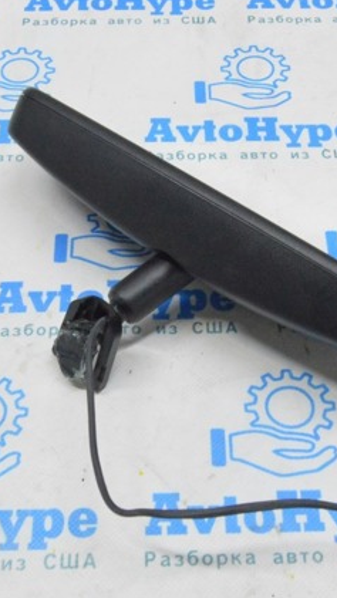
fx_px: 984
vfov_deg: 33.8
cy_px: 300
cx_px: 192
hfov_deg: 19.4
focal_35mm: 62
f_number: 20
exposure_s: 1/20
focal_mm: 26
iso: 6400
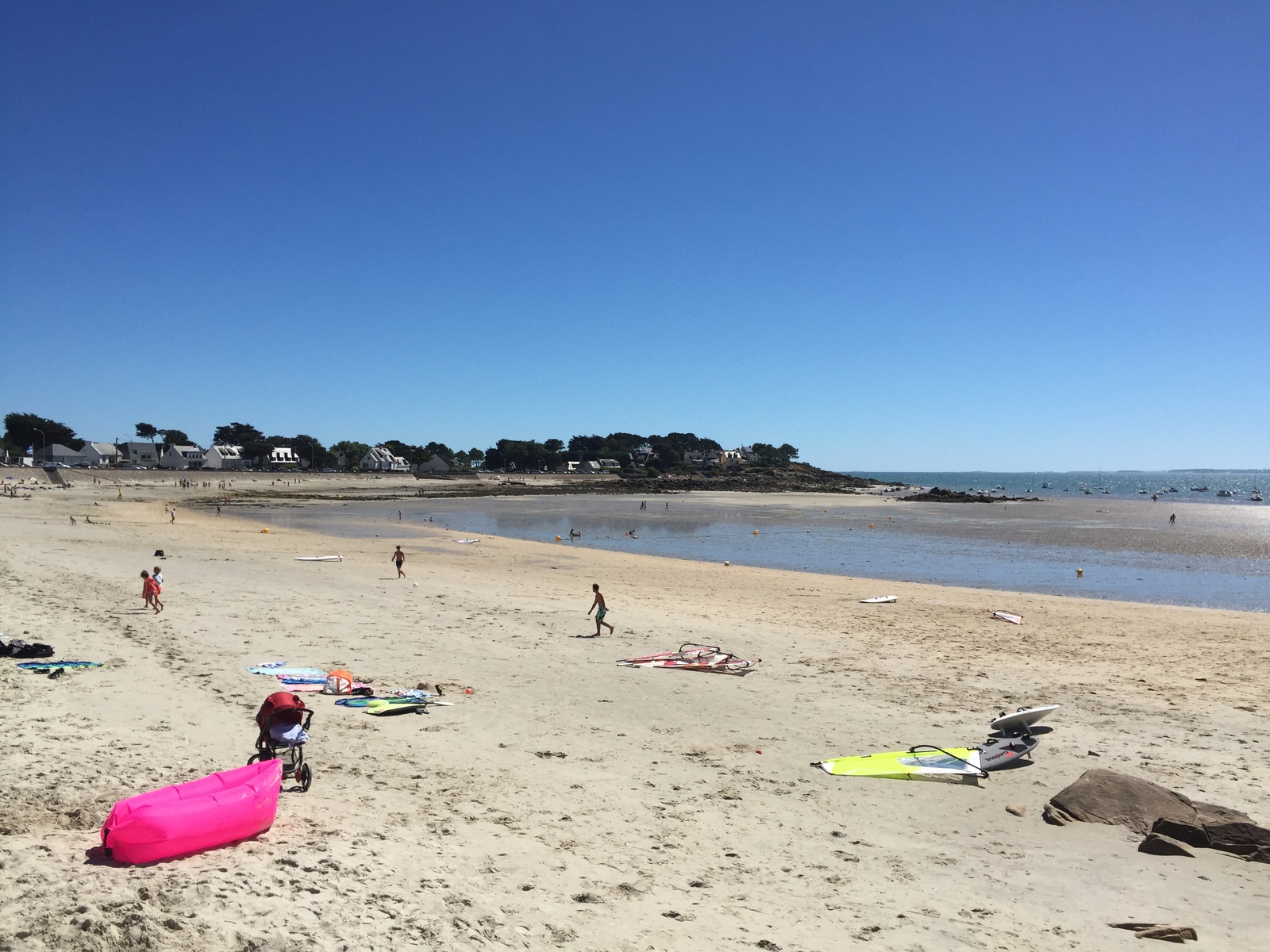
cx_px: 635
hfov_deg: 61.7
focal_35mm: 29
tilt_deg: +0.3
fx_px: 1064
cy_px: 476
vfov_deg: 48.2
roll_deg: -0.8
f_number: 2.2
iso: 32
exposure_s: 1/3597
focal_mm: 4.15
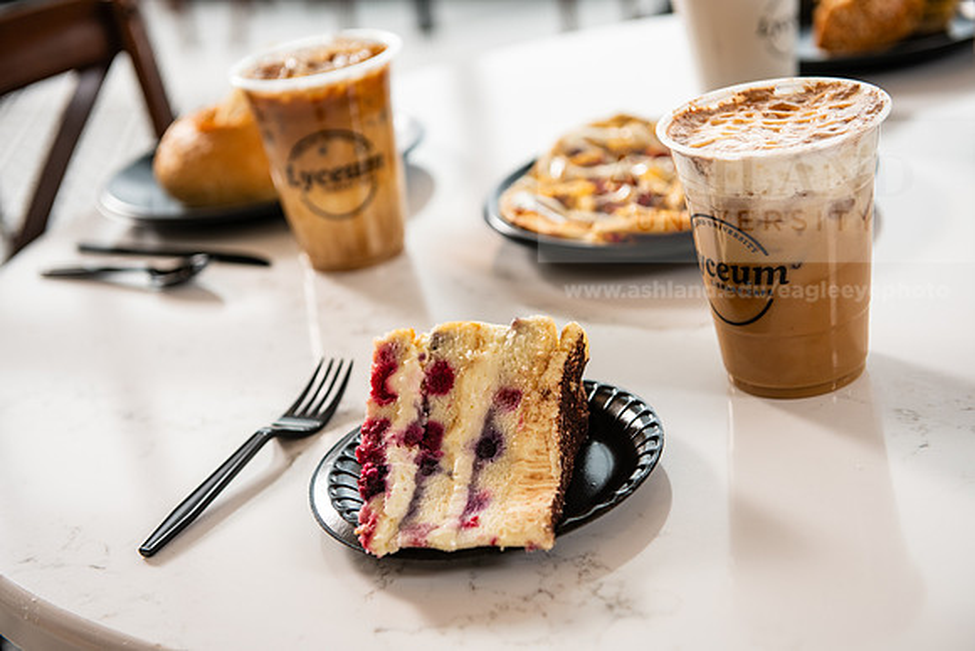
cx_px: 488
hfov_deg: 33.4
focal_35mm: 60
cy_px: 326
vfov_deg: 22.6
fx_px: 1625
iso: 400
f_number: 4
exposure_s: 1/200
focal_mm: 60
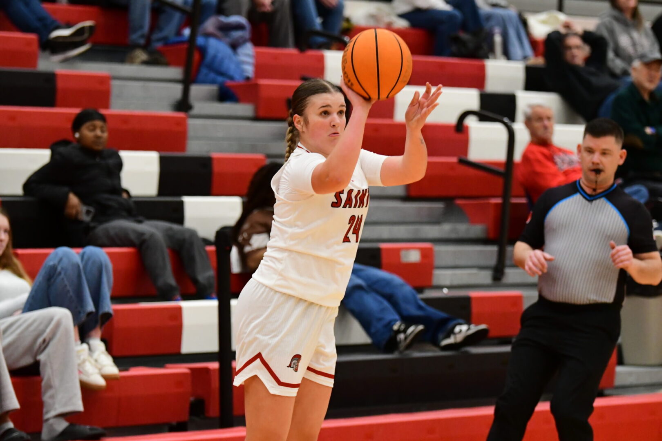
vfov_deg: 8.2
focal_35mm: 168
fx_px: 3089
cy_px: 220
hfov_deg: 12.2
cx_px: 331
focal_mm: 112
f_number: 2.8
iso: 6400
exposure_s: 1/1000
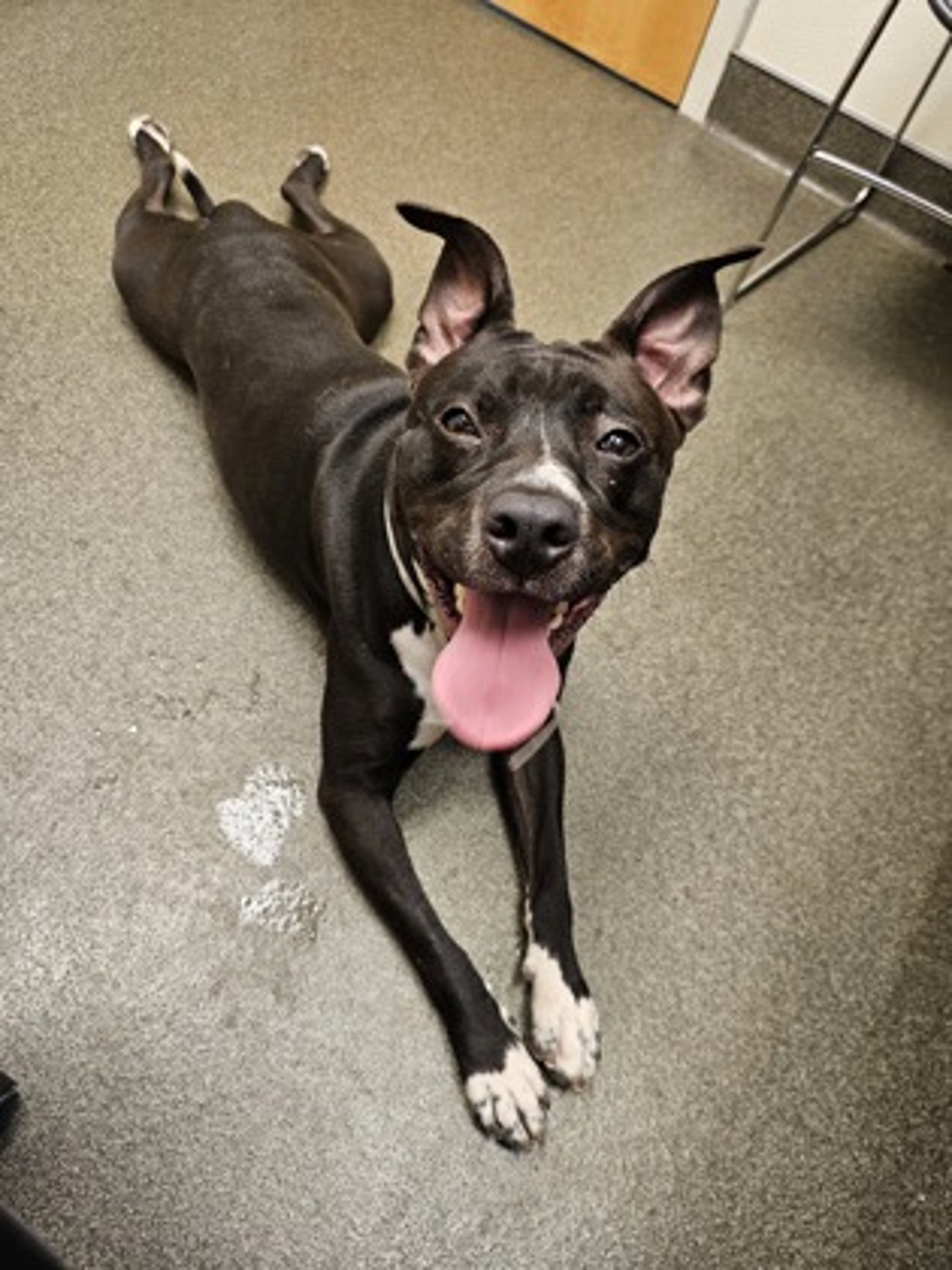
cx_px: 476
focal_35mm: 23
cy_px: 635
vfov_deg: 73.9
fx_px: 843
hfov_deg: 58.9
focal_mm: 6.3
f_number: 1.7
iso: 160
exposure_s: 1/52
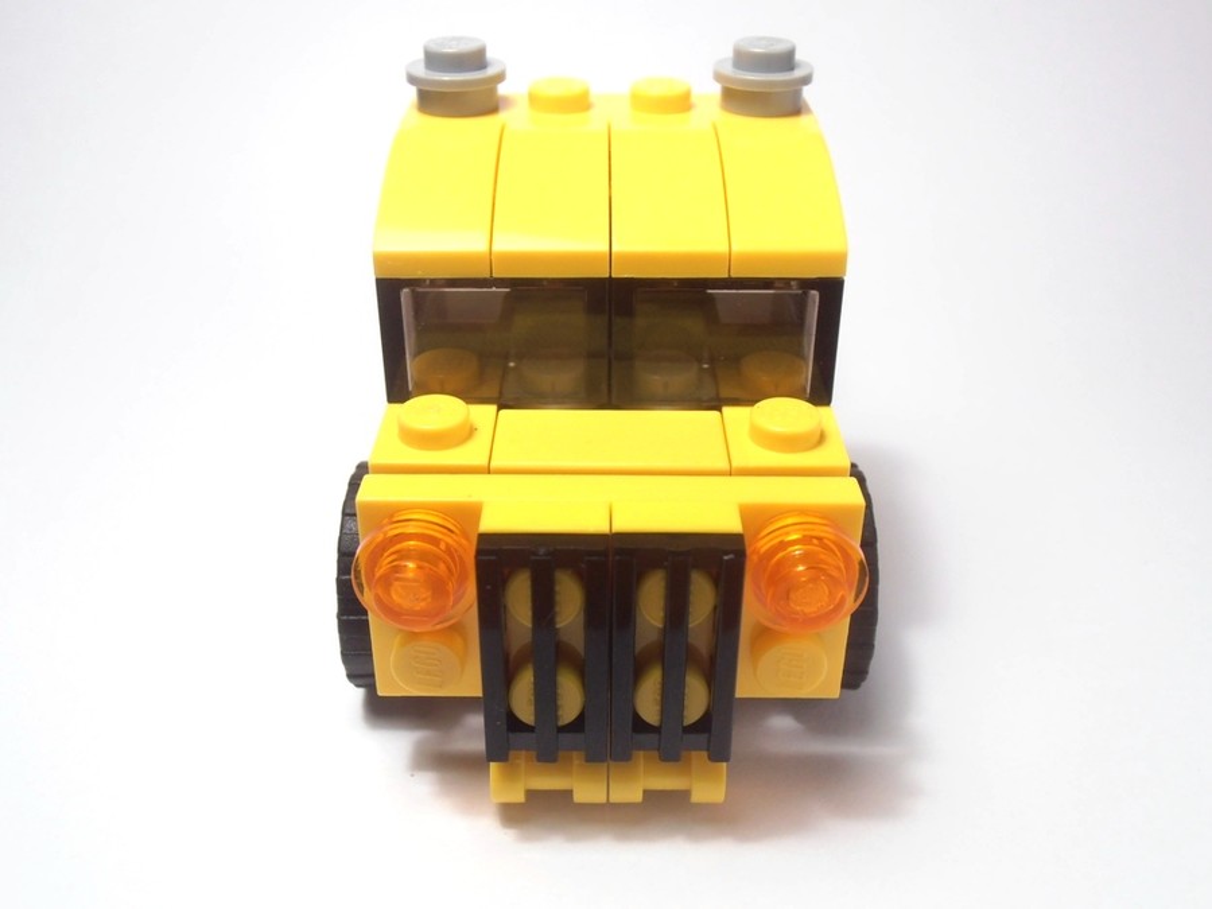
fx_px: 1295
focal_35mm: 37
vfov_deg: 38.7
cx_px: 606
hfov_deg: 50.1
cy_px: 454
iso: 80
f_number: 3.9
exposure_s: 1/60
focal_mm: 6.61
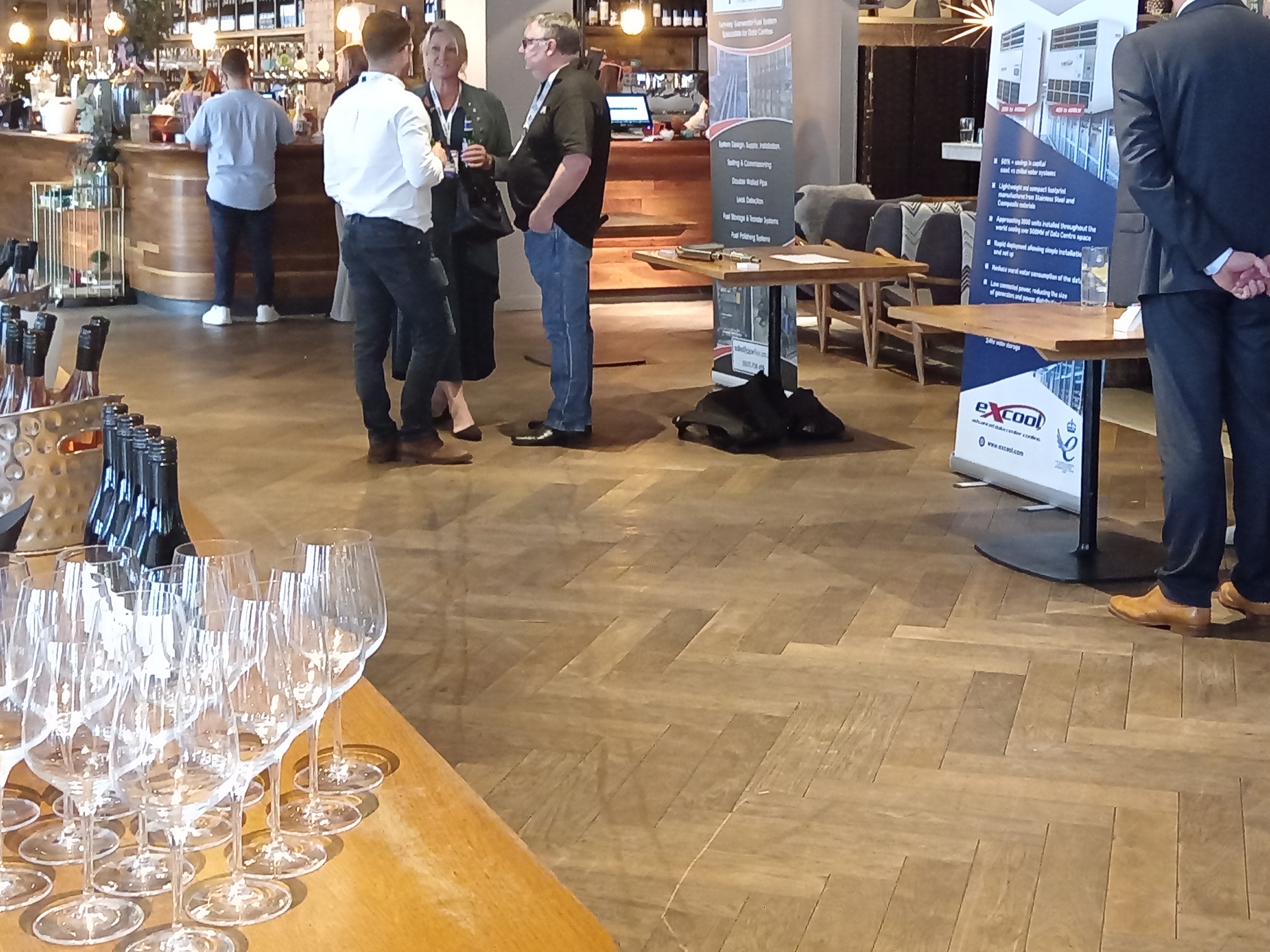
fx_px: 2018
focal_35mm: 55
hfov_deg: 34.9
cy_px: 281
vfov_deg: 26.3
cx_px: 632
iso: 3237
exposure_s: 1/30
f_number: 1.9
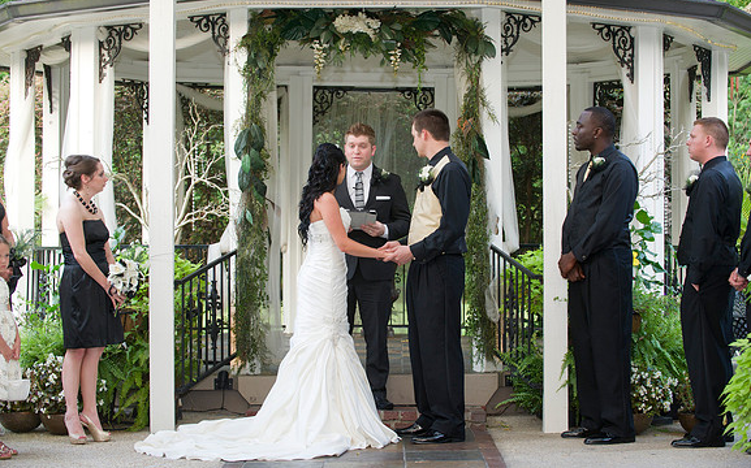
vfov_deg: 15.5
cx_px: 376
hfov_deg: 24.7
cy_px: 225
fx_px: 1718
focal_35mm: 84
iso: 800
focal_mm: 82
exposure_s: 1/125
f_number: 4
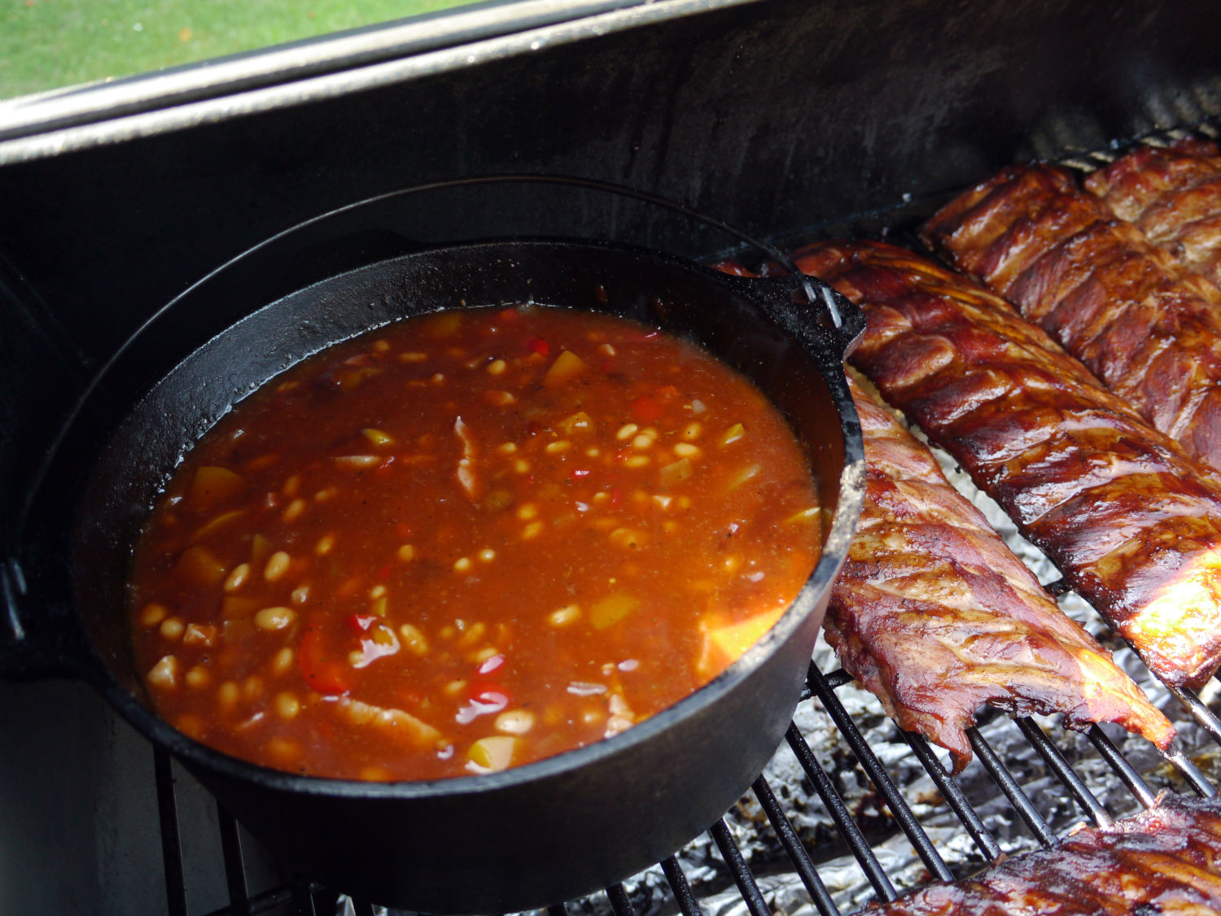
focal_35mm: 28
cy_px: 458
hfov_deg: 63.4
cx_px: 610
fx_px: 988
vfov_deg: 49.8
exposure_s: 1/60
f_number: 3.5
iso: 320
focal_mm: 14
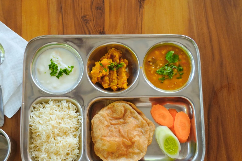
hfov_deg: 39.4
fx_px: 336
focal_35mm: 50
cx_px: 93
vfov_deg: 27.0
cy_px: 95
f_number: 4
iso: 800
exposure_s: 1/60
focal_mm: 36
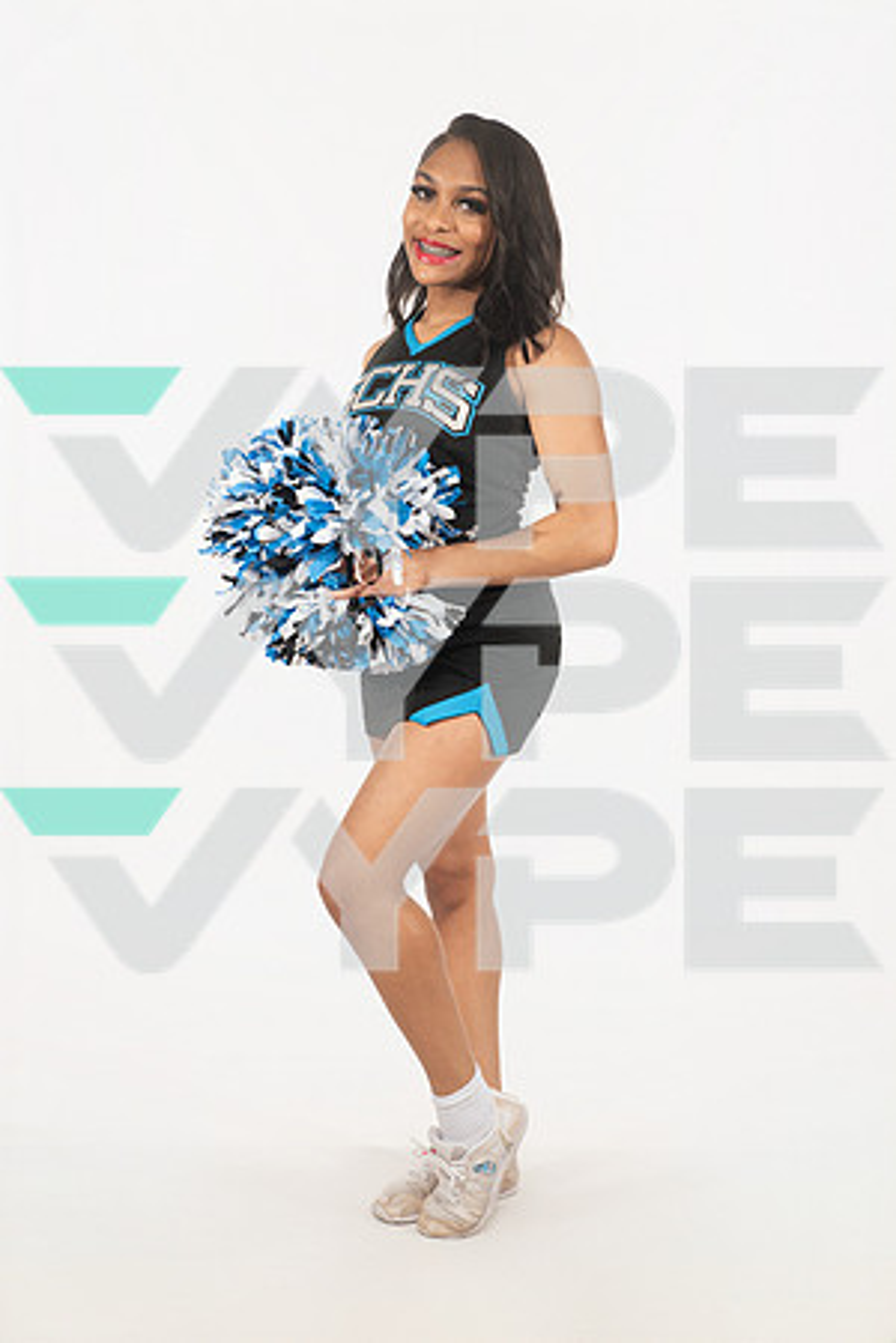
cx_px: 448
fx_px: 1941
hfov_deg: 26.0
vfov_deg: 38.2
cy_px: 672
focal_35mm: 52
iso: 500
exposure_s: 1/320
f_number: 7.1
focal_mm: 52
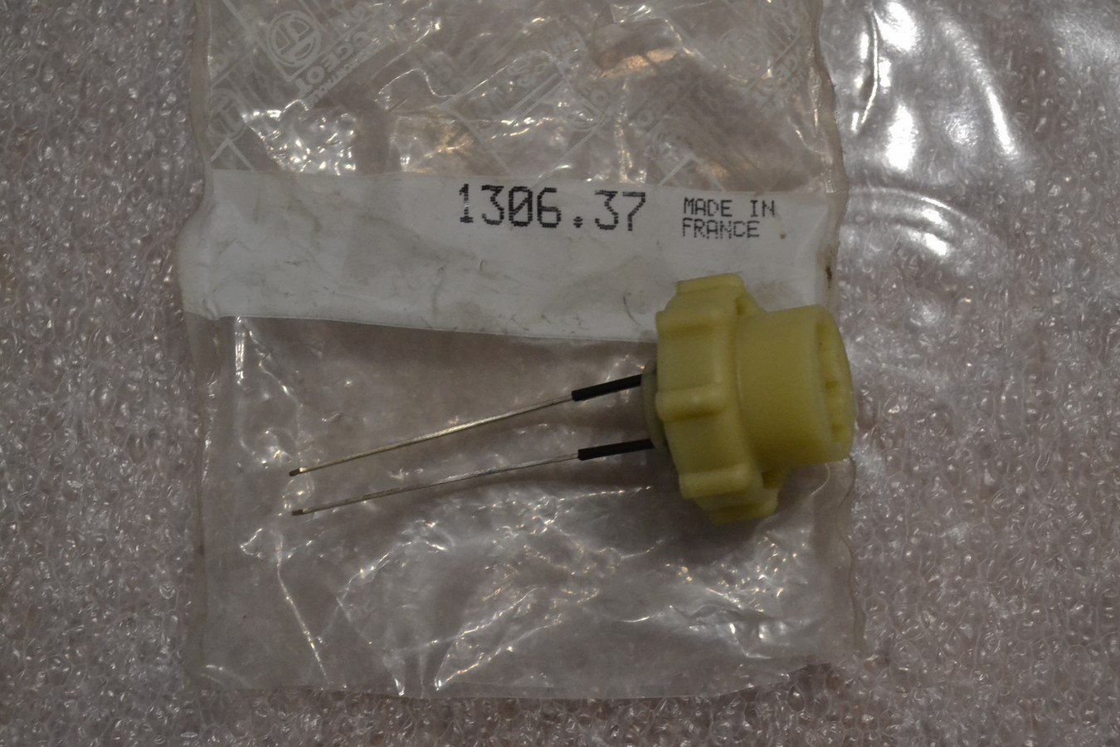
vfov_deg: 25.1
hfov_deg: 36.9
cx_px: 560
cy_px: 374
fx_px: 1680
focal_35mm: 54
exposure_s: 1/60
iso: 2800
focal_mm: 36
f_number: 5
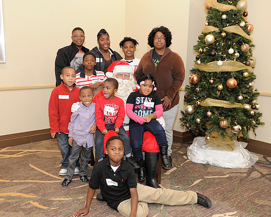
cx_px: 126
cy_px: 111
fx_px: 297
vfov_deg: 40.1
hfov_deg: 49.1
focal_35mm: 37
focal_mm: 32
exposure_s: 1/100
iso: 1600
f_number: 4
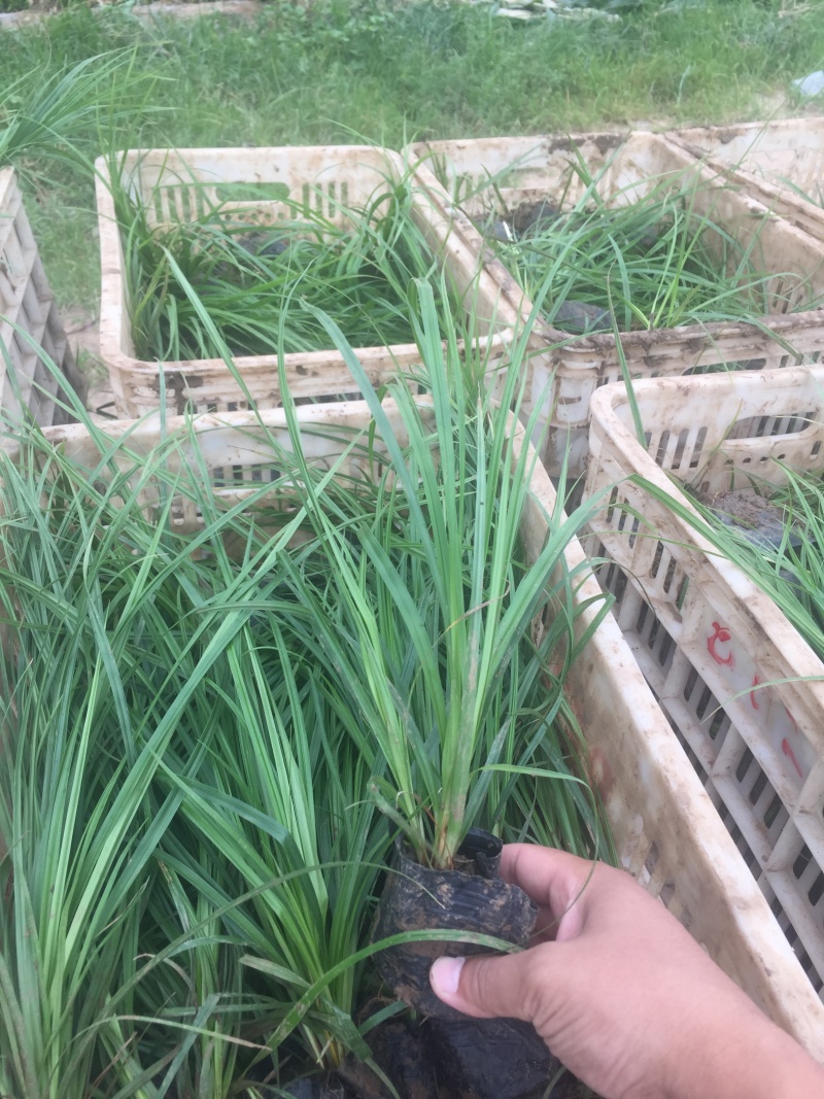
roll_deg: -1.0
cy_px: 550
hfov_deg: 48.2
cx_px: 412
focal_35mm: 29
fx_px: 921
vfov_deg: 61.7
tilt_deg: -43.2
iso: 32
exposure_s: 1/100
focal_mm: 4.15
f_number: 2.2
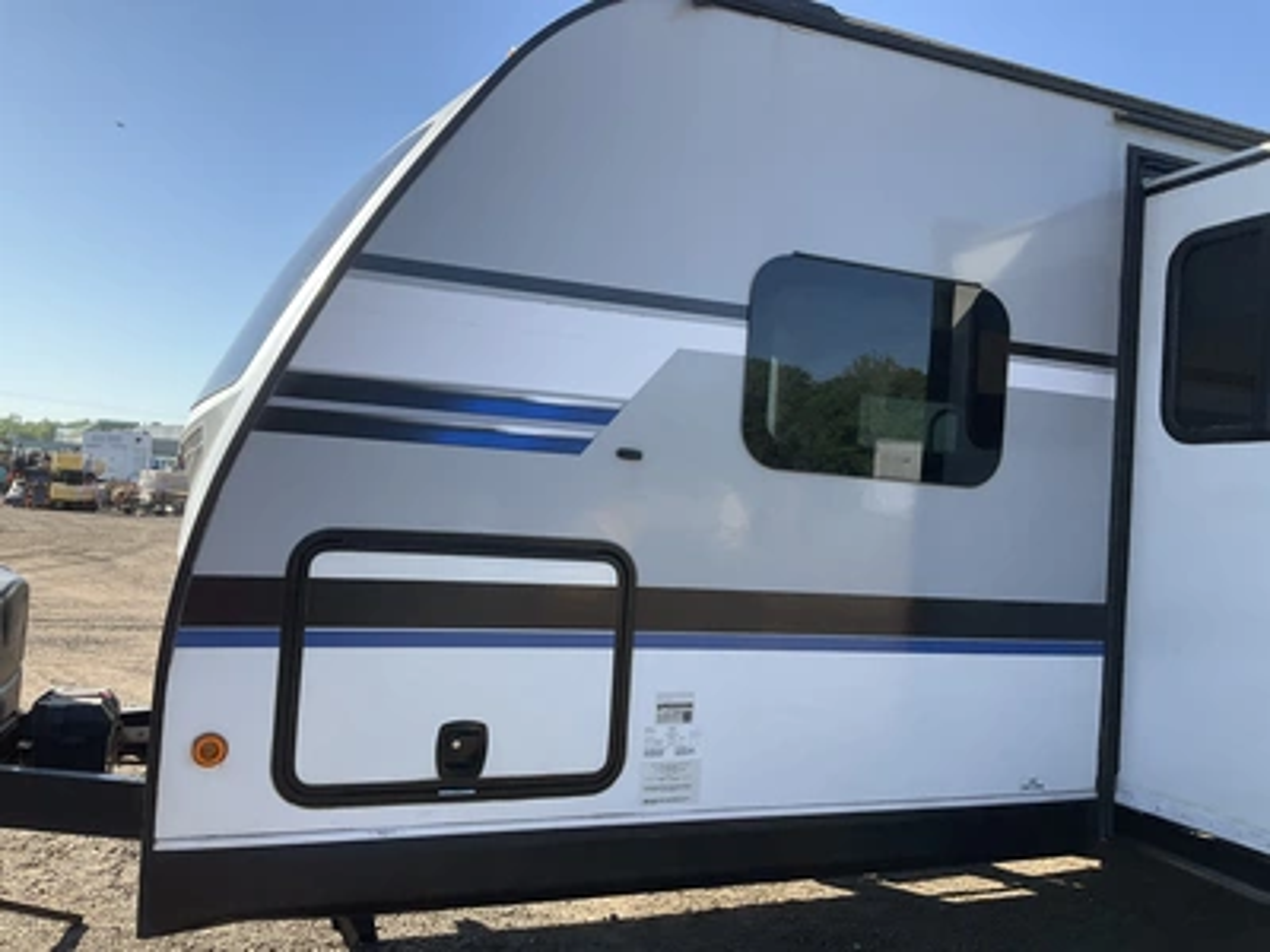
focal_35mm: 29
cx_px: 635
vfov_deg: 48.2
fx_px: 1064
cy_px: 476
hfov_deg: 61.7
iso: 25
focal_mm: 3
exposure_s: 1/620
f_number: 1.8
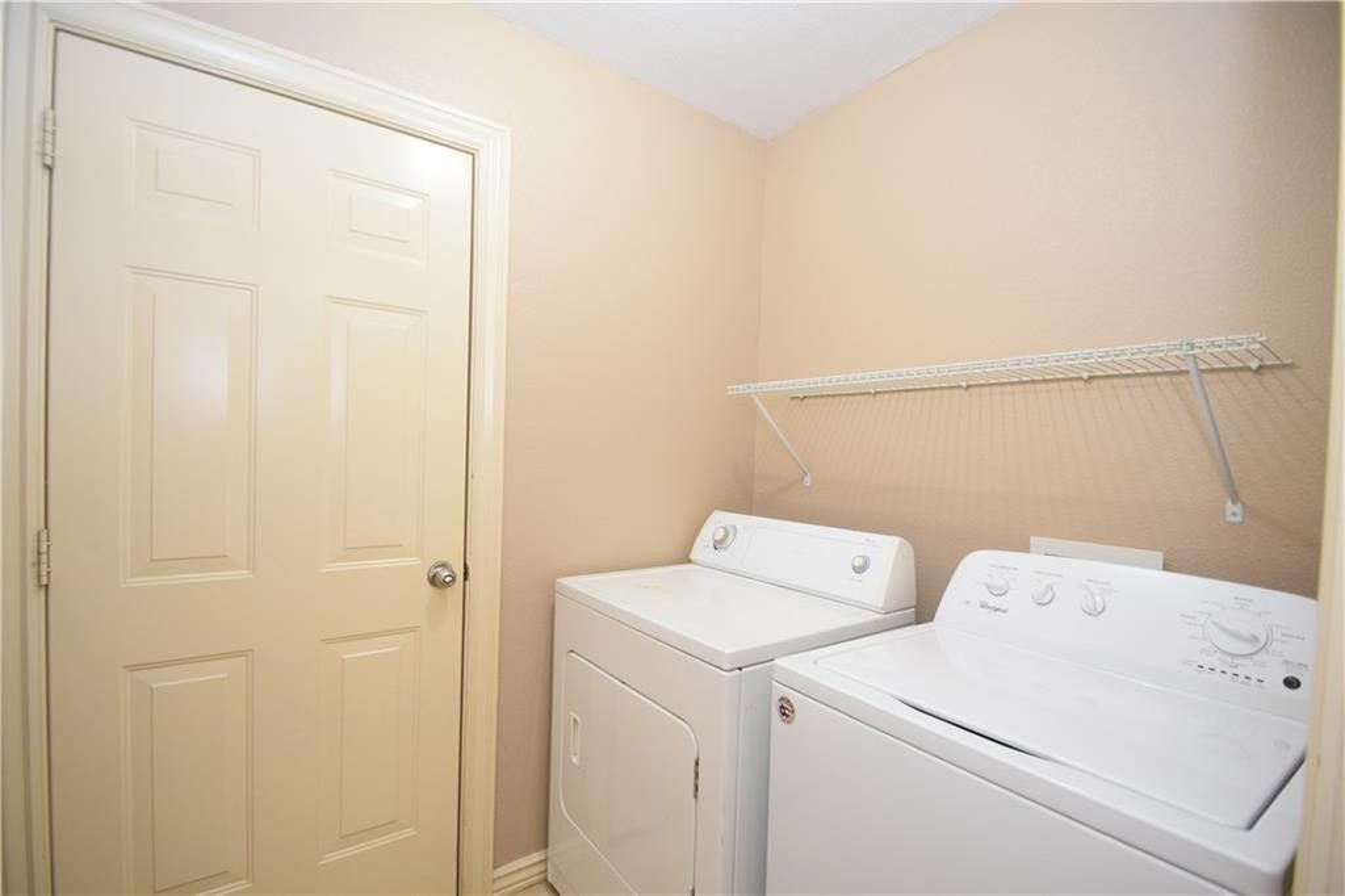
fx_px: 560
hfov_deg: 100.4
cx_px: 672
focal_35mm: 15
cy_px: 448
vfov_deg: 77.3
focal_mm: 10
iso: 800
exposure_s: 1/60
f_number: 4
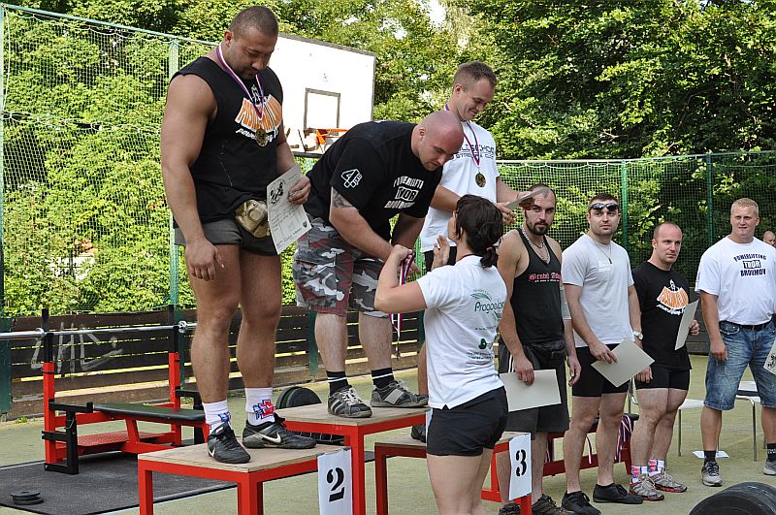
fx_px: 1130
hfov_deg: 37.9
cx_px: 388
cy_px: 258
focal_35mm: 52
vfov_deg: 25.7
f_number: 6.3
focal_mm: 35
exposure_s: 1/320
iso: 400
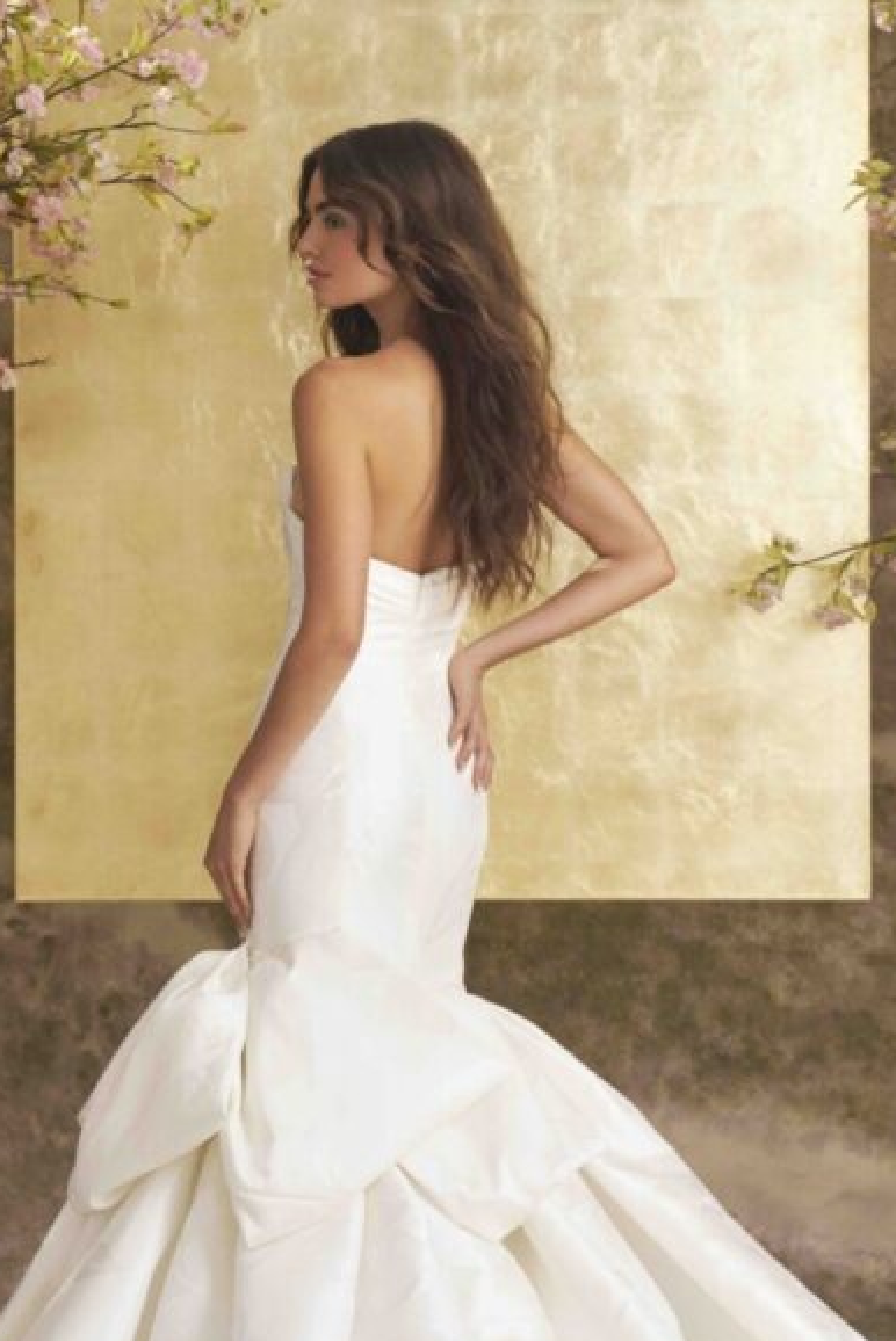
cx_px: 447
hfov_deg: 11.1
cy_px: 889
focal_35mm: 124
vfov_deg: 16.5
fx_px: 4623
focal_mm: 70
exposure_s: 1/160
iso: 800
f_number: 5
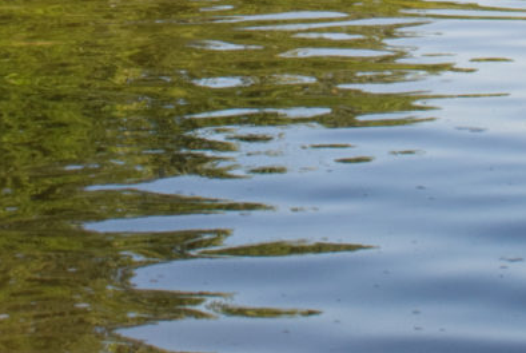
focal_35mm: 192
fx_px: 2810
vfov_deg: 7.0
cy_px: -251
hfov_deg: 10.7
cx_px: 431
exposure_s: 1/320
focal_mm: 28
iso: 160
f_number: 9
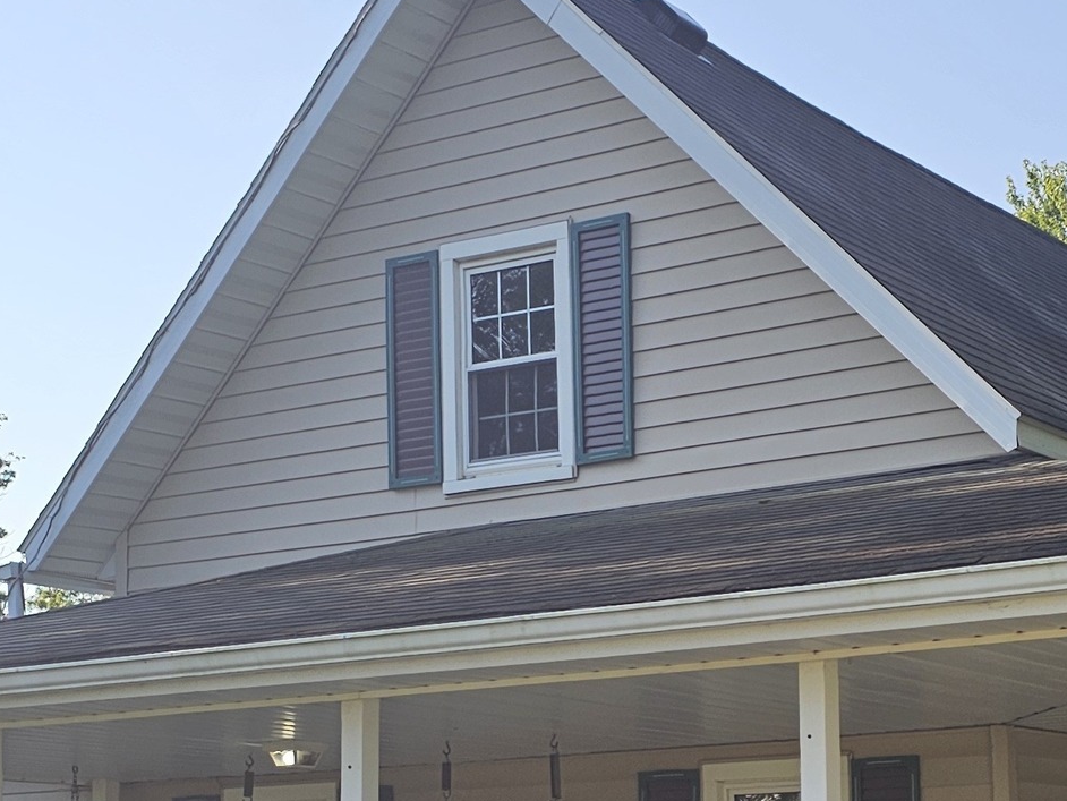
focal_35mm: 75
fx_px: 2312
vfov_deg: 19.1
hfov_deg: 25.5
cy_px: 789
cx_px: 860
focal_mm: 6.3
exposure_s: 1/523
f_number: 1.7
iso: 10
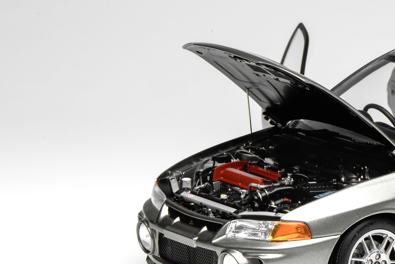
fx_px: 2579
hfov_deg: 8.7
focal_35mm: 235
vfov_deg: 5.9
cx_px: 441
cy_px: 128
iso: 100
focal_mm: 105
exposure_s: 1/2.5
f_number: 22
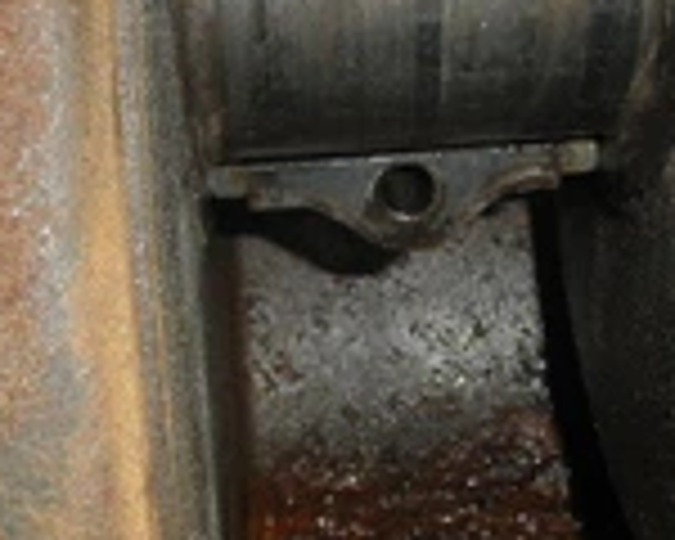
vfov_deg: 20.8
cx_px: 410
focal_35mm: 73
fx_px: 1458
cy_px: 144
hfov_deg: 26.0
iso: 200
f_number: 3
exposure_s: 1/30
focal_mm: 5
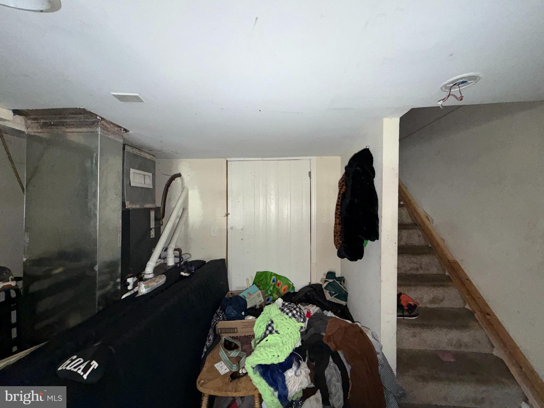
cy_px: 204
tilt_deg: -0.4
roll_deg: -0.1
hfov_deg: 102.1
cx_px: 272
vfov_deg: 85.7
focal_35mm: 14
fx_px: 220
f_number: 2.2
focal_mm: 2.22
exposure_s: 1/44
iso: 250
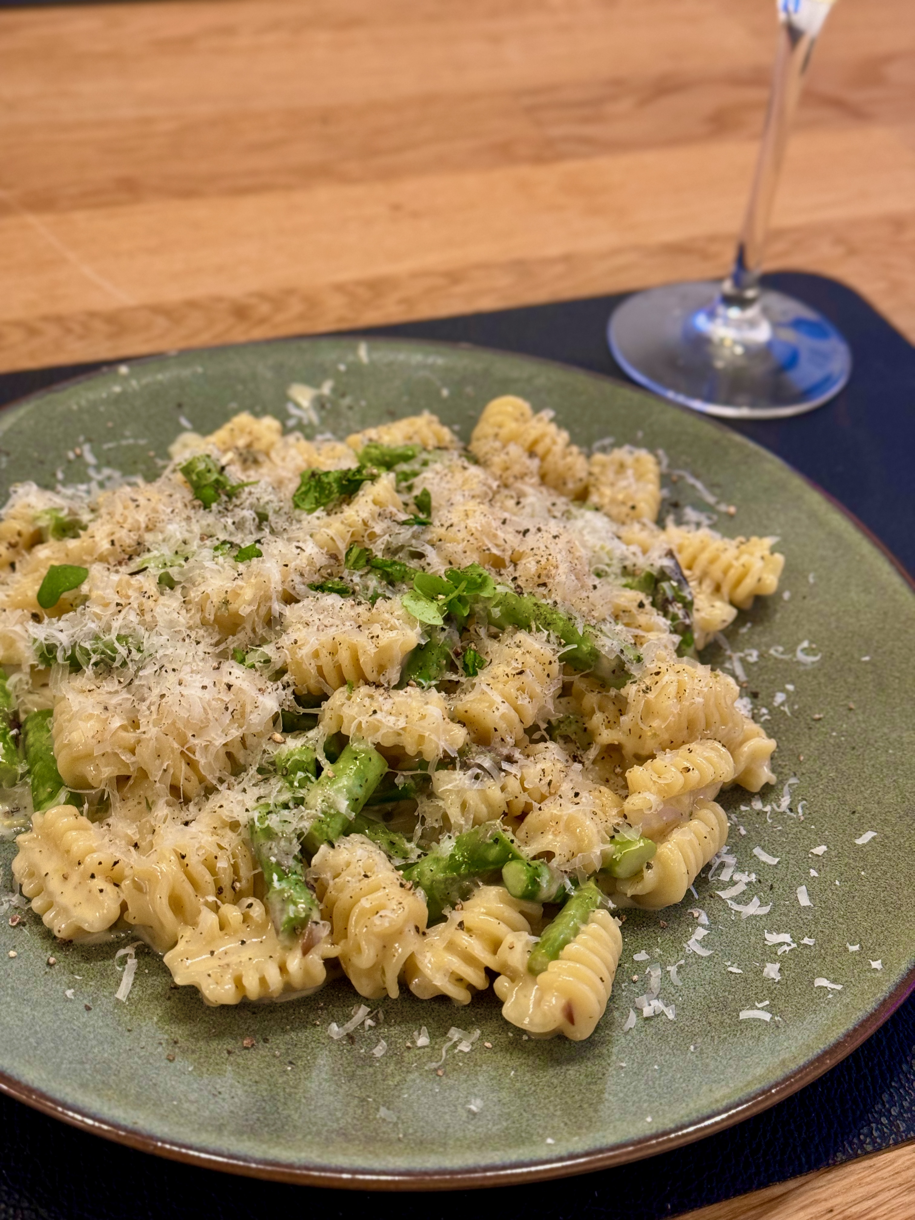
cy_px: 610
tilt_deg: -41.6
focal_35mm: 48
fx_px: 1692
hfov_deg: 30.3
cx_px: 458
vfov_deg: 39.7
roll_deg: -6.4
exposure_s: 1/50
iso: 250
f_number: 1.78
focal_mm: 6.76
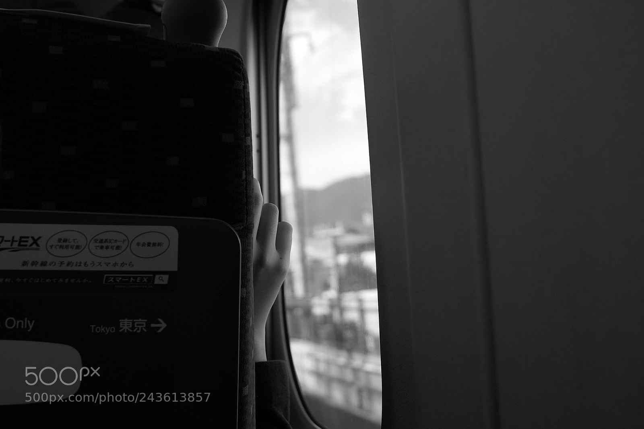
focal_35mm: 28
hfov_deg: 65.5
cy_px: 214
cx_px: 322
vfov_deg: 46.4
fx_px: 501
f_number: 2.8
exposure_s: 1/320
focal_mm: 18.3
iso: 100
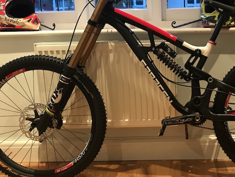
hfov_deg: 39.3
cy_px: 81
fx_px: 319
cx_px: 177
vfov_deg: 30.9
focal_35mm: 47
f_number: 1.8
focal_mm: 3.99
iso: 100
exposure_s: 1/14
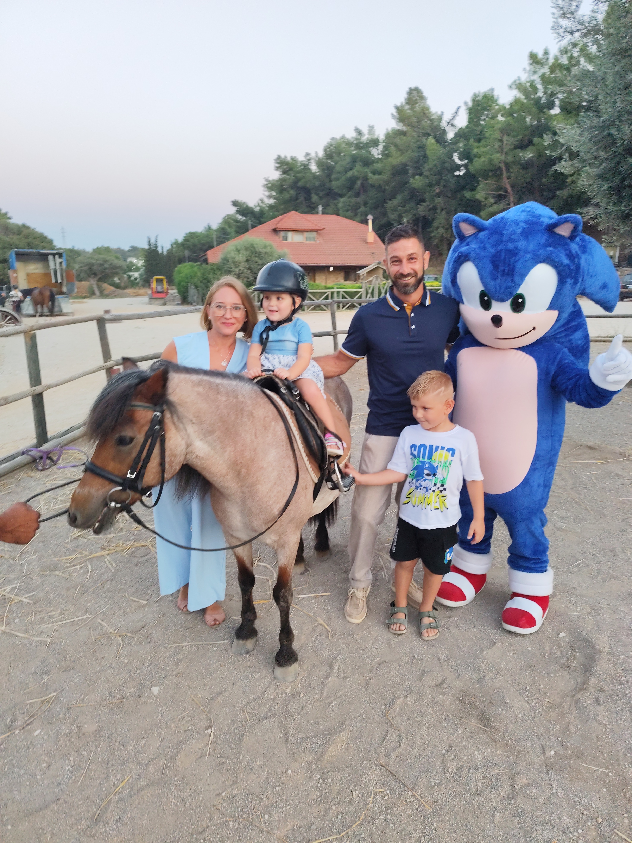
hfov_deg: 58.9
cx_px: 316
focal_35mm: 23
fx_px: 560
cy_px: 422
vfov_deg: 73.9
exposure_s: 1/50
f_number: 1.65
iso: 400
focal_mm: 6.19
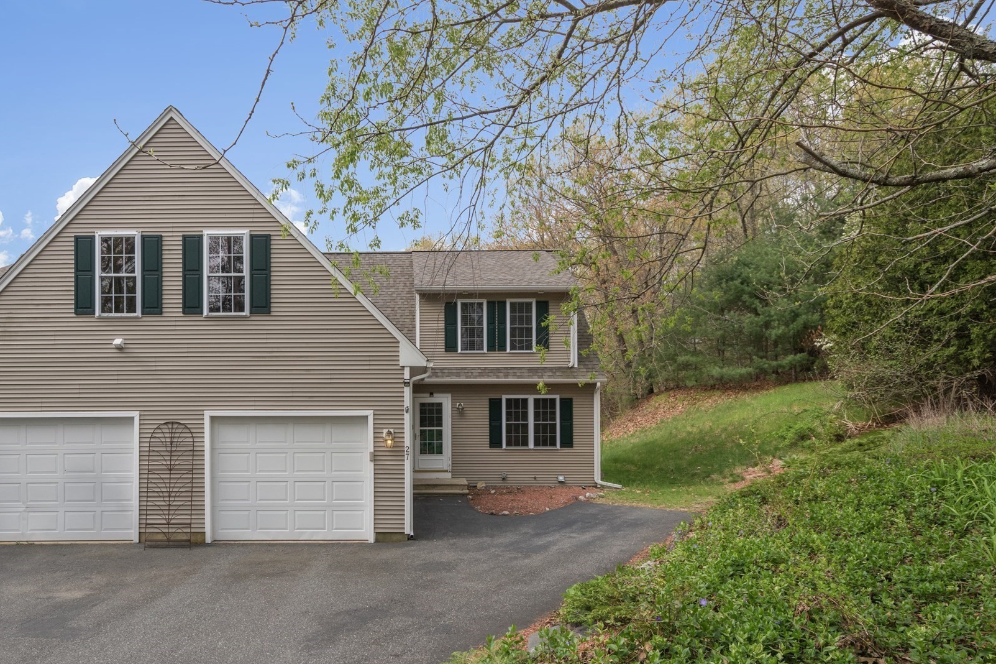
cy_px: 408
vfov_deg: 54.6
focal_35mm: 23
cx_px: 389
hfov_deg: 75.1
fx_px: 636
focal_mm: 12
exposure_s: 1/500
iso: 250
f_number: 8
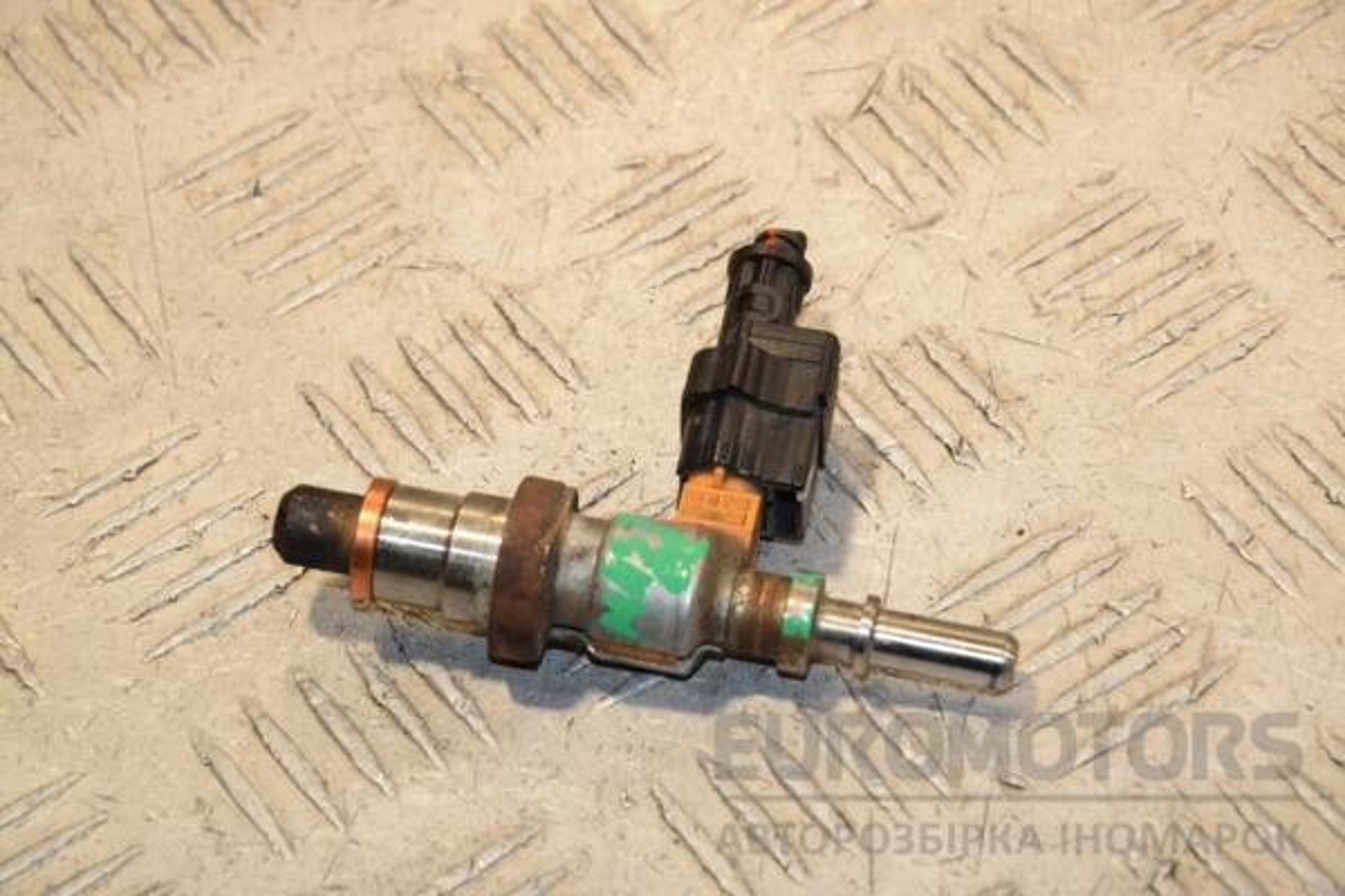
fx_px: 5492
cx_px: 672
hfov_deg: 14.0
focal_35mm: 147
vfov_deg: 9.3
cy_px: 448
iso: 800
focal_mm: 98
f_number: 8
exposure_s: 1/200
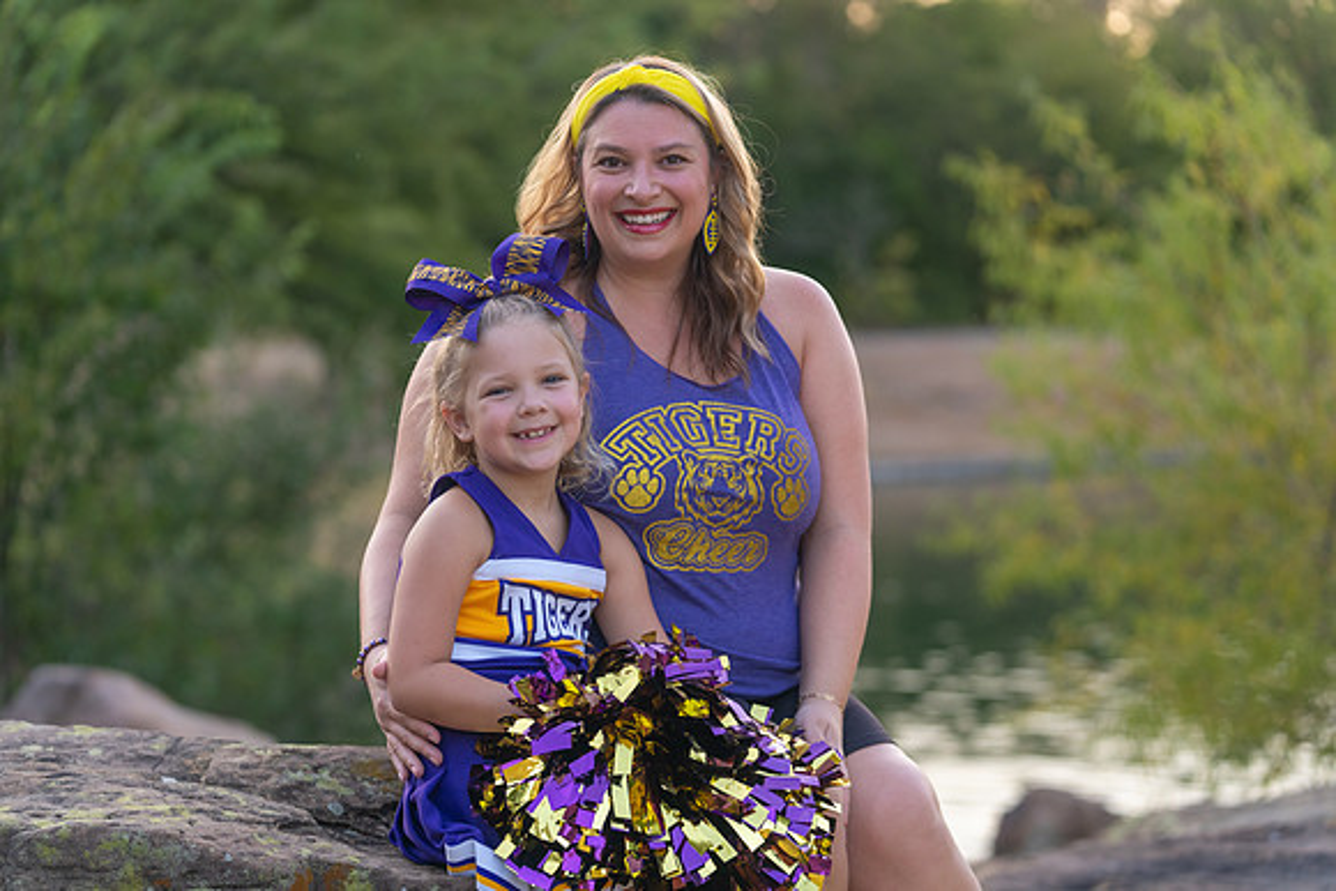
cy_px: 446
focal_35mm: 91
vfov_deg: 15.0
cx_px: 668
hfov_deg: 22.4
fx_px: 3378
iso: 400
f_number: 2.8
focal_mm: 91
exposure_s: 1/320
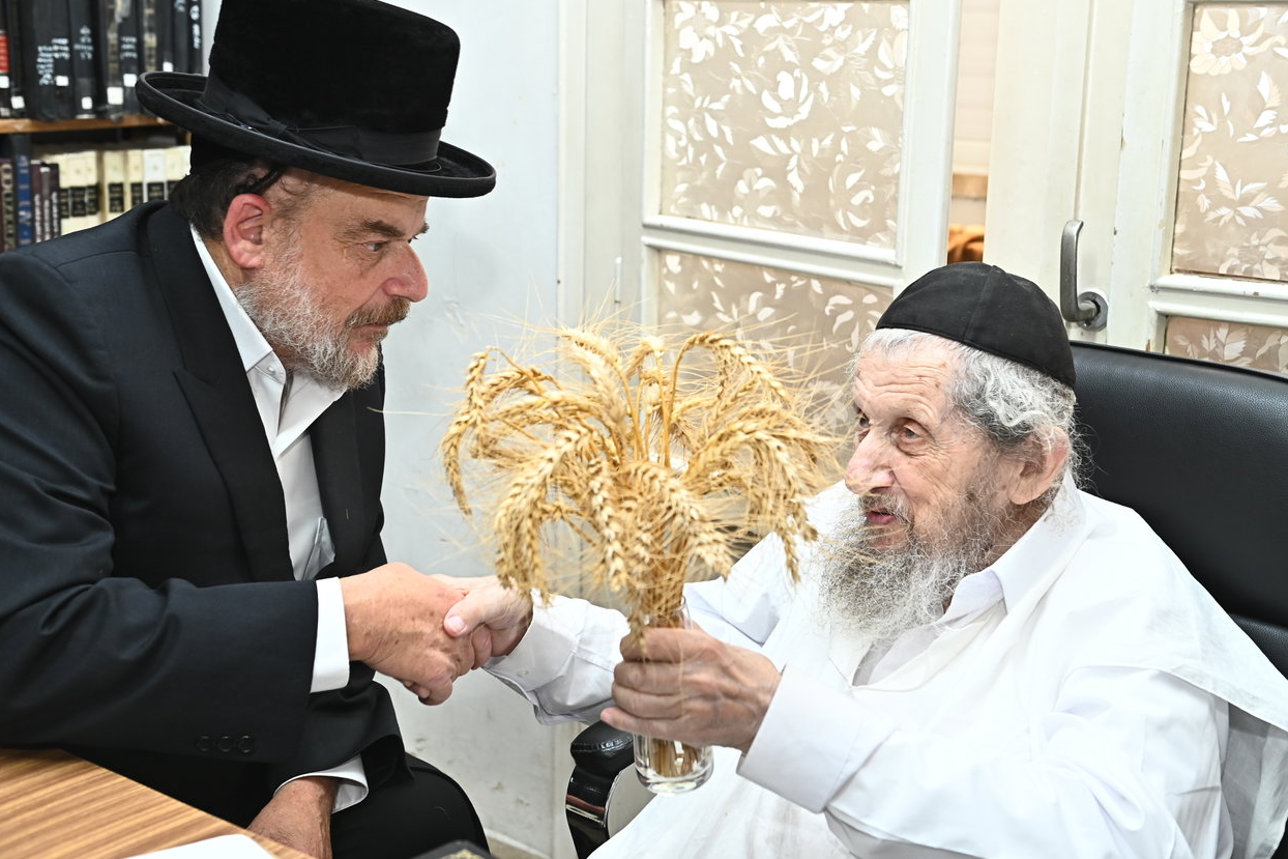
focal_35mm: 45
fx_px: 1610
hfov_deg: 43.6
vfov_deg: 29.8
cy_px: 378
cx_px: 664
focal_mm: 40
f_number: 4
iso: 1000
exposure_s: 1/160
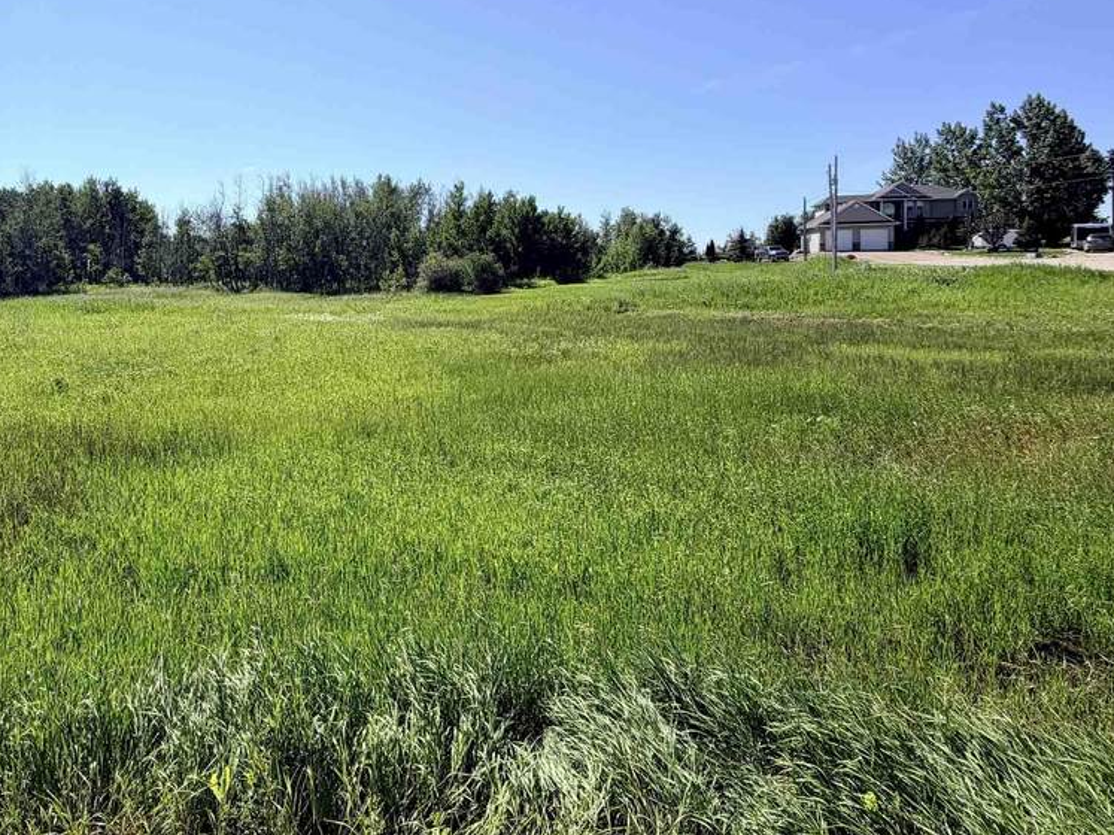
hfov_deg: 70.0
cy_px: 288
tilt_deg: -0.9
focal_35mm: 24
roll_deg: +0.4
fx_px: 772
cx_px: 392
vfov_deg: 55.8
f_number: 2.2
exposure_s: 1/1033
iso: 20
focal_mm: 2.22
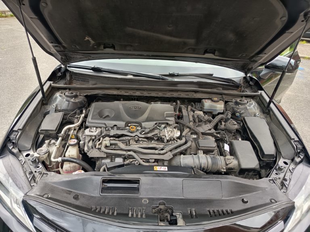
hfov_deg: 71.6
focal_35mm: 24
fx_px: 215
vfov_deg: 56.8
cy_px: 116
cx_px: 155
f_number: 1.7
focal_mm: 5.27
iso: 136
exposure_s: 1/100
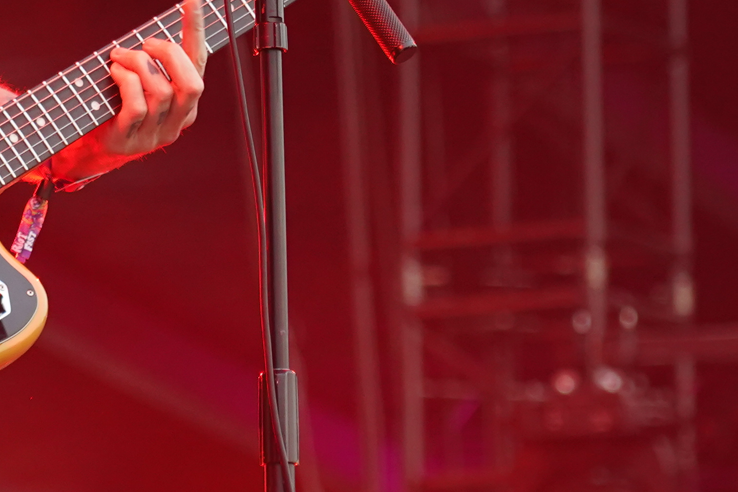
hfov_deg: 4.9
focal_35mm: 417
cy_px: 25
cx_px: -350
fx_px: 8547
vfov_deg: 3.3
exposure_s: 1/160
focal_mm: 105
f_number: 4
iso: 1250
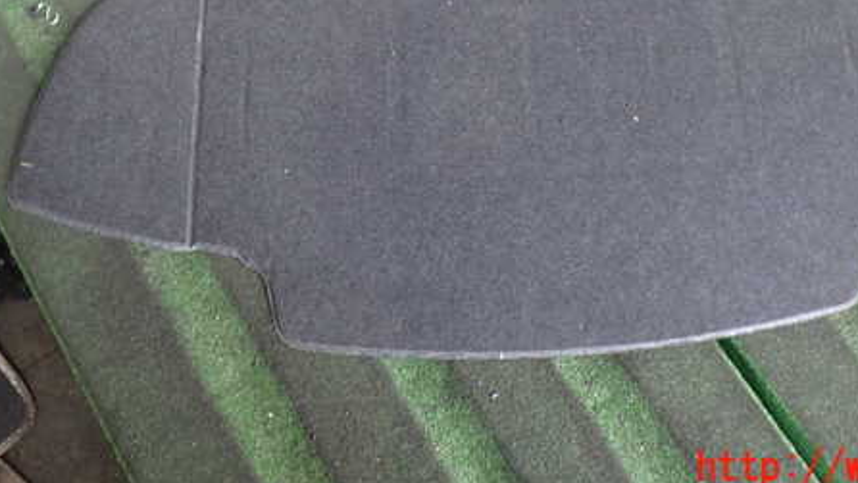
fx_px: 1001
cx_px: 554
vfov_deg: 26.3
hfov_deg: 45.8
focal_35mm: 44
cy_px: 60
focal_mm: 5.4
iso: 200
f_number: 2.3
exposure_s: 1/40
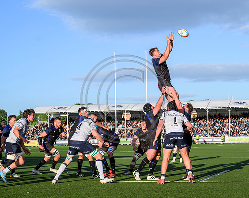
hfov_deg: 22.8
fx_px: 616
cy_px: 95
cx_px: 156
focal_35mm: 84
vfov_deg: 18.3
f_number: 4.5
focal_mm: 70
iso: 500
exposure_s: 1/3200
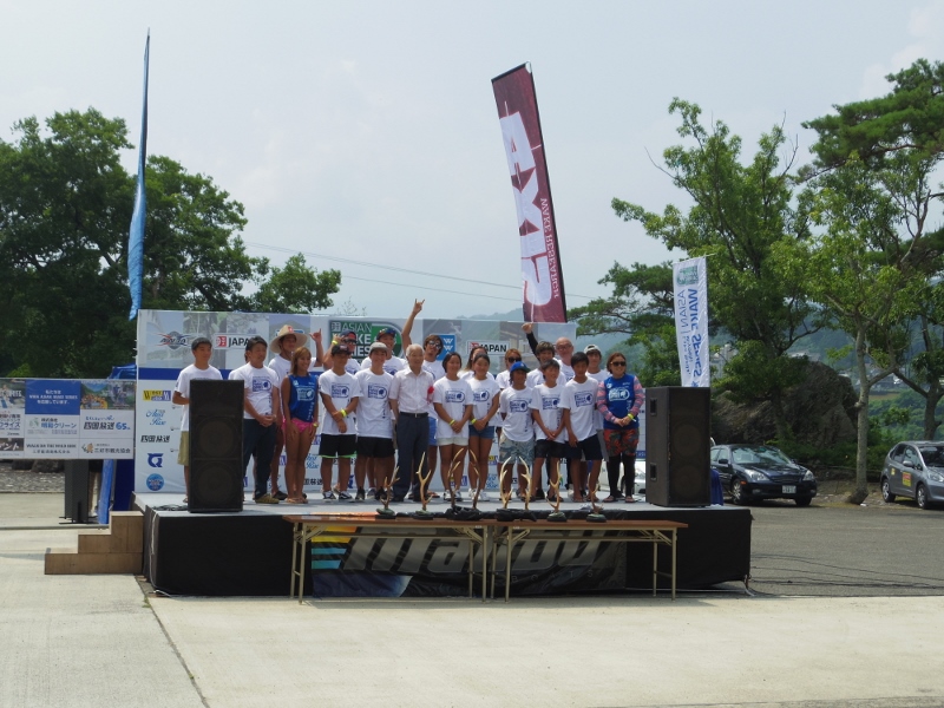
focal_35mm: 49
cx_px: 472
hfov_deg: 38.9
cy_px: 354
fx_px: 1336
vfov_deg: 29.7
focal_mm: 8.8
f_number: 4.5
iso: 100
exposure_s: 1/1000
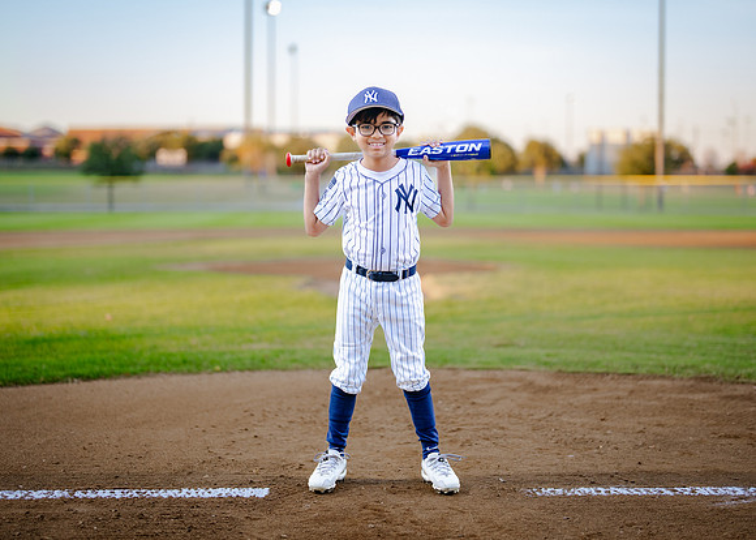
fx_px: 1292
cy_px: 246
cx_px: 382
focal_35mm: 60
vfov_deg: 23.6
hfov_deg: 32.6
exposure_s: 1/1000
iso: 250
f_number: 1.2
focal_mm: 50
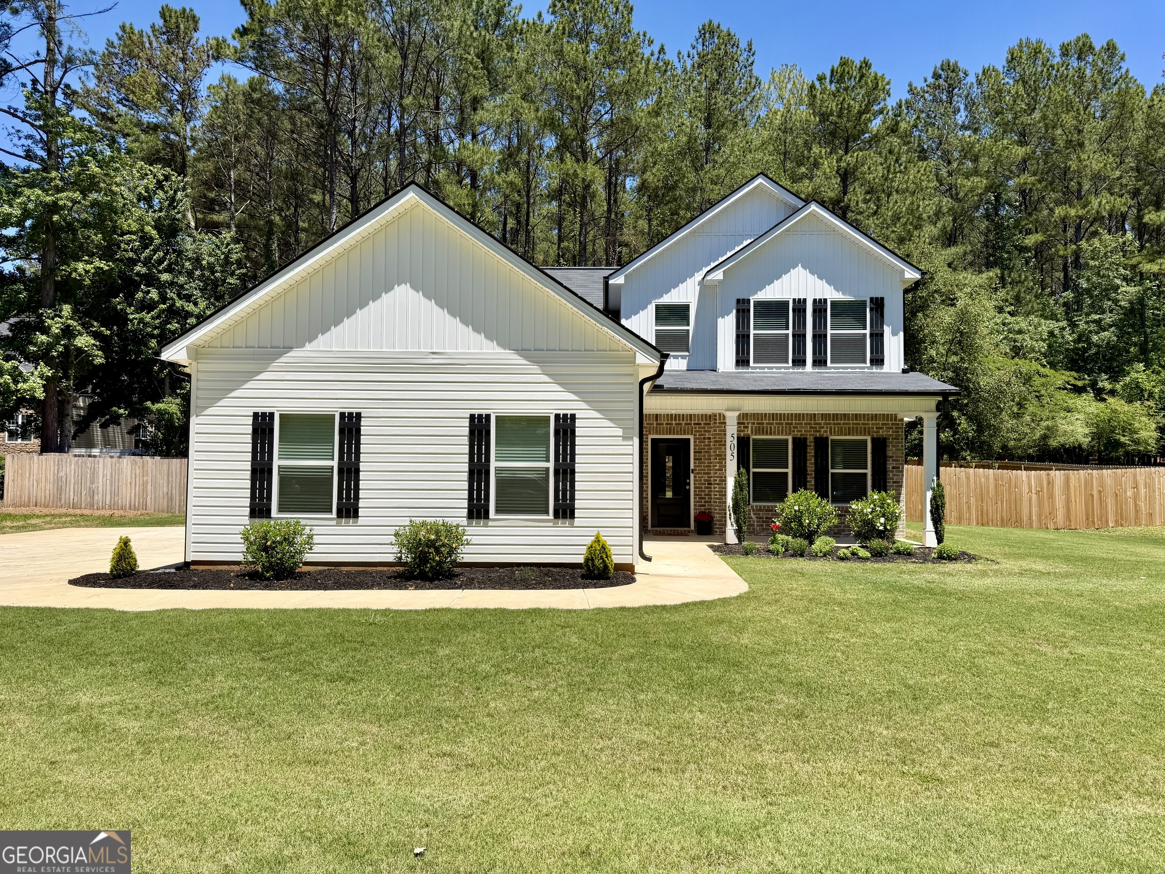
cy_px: 437
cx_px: 582
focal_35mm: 24
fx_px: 808
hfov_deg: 71.6
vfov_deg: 56.8
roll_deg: +0.8
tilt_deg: +2.8
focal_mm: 6.76
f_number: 1.78
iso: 80
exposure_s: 1/4167
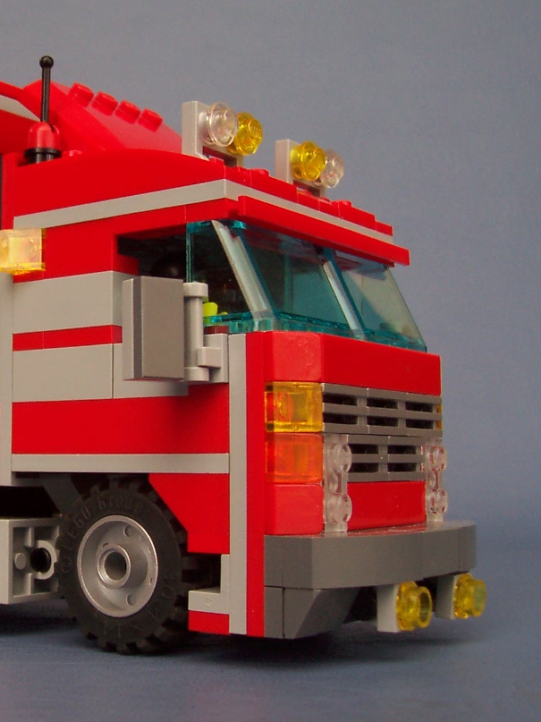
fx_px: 1146
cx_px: 16
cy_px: 358
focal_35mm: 55
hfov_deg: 25.4
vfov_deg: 34.9
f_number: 2.8
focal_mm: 5.6
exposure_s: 1/180
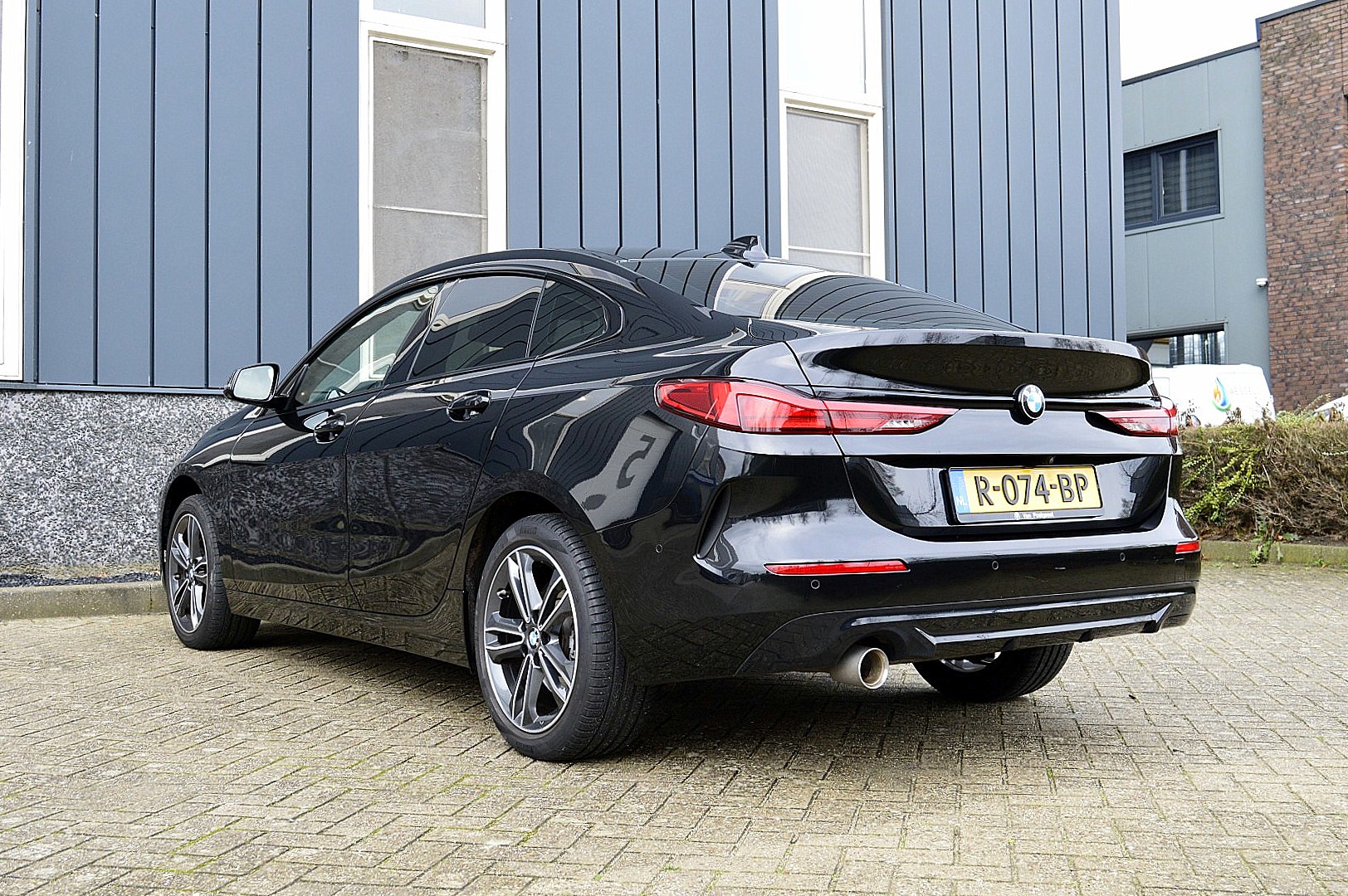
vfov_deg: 33.0
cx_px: 674
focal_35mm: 40
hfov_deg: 48.0
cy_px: 448
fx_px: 1515
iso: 800
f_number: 8
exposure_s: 1/60
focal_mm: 27
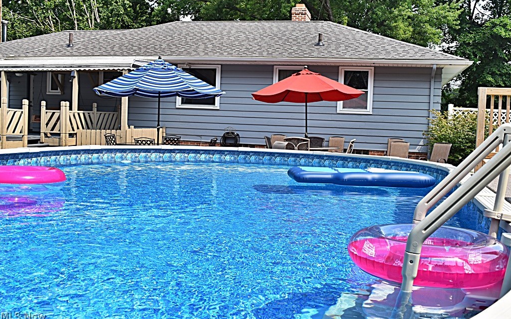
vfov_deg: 32.0
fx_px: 557
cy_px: 152
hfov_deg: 49.3
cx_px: 255
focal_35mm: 40
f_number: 8
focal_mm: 26
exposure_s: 1/250
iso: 125
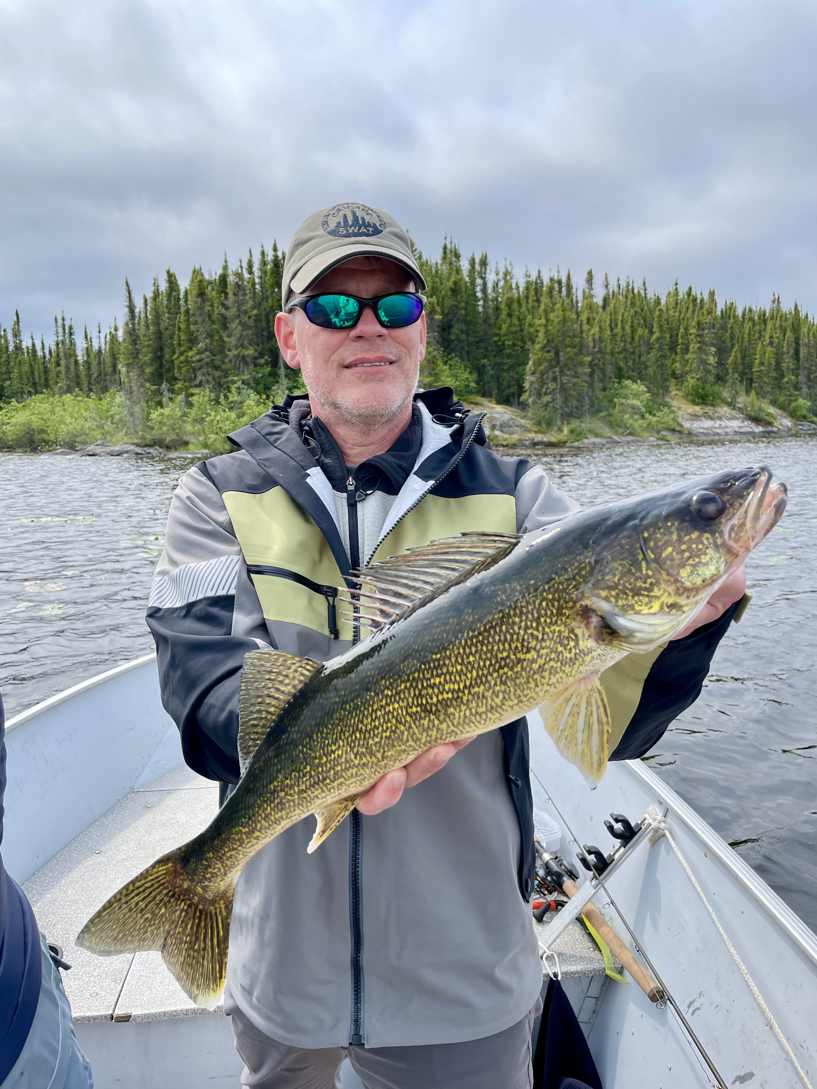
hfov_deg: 53.1
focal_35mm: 26
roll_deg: +1.6
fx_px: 818
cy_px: 544
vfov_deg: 67.3
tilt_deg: -7.7
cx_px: 408
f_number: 1.6
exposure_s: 1/2817
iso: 32
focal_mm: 4.2
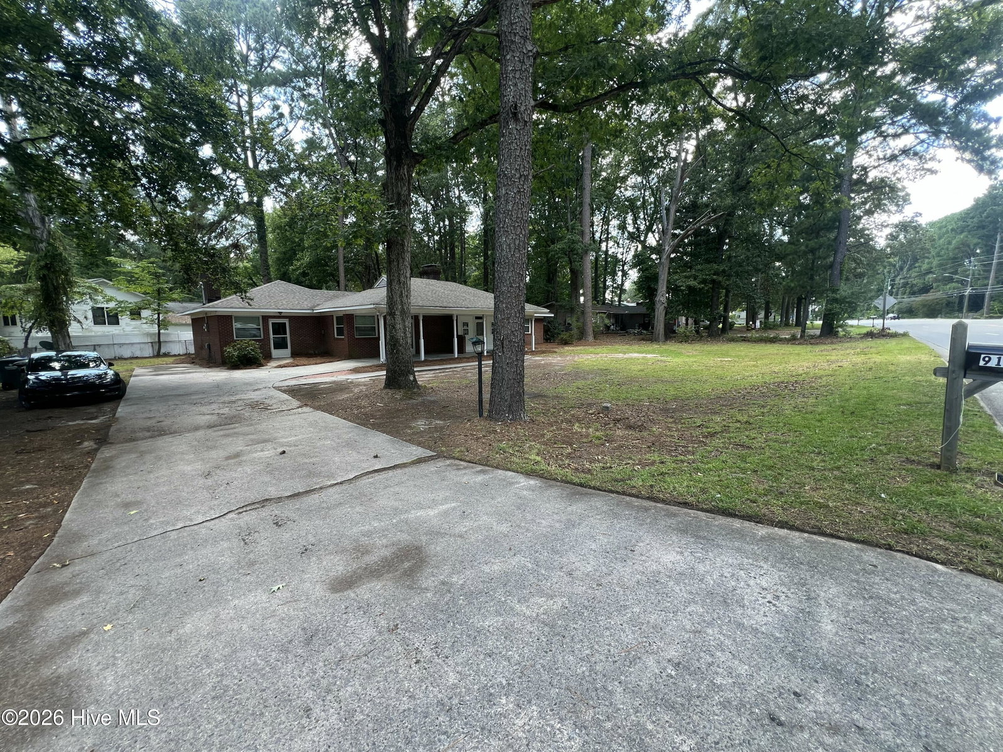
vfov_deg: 89.9
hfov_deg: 106.2
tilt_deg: -6.7
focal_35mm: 13
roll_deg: +0.8
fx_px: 377
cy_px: 376
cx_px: 502
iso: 40
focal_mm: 1.57
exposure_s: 1/99
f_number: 1.8
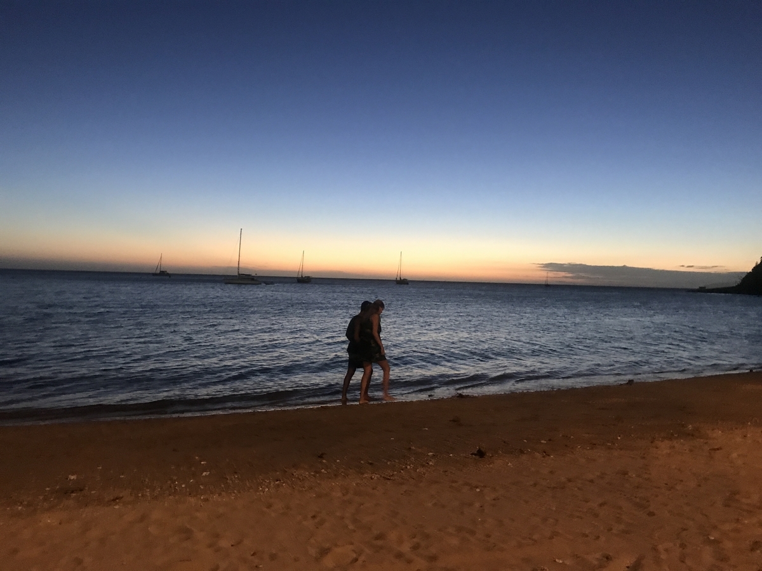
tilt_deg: +1.1
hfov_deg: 63.4
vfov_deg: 49.7
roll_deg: -0.8
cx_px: 381
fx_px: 616
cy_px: 286
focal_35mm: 28
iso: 80
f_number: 1.8
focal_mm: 3.99
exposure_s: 1/7
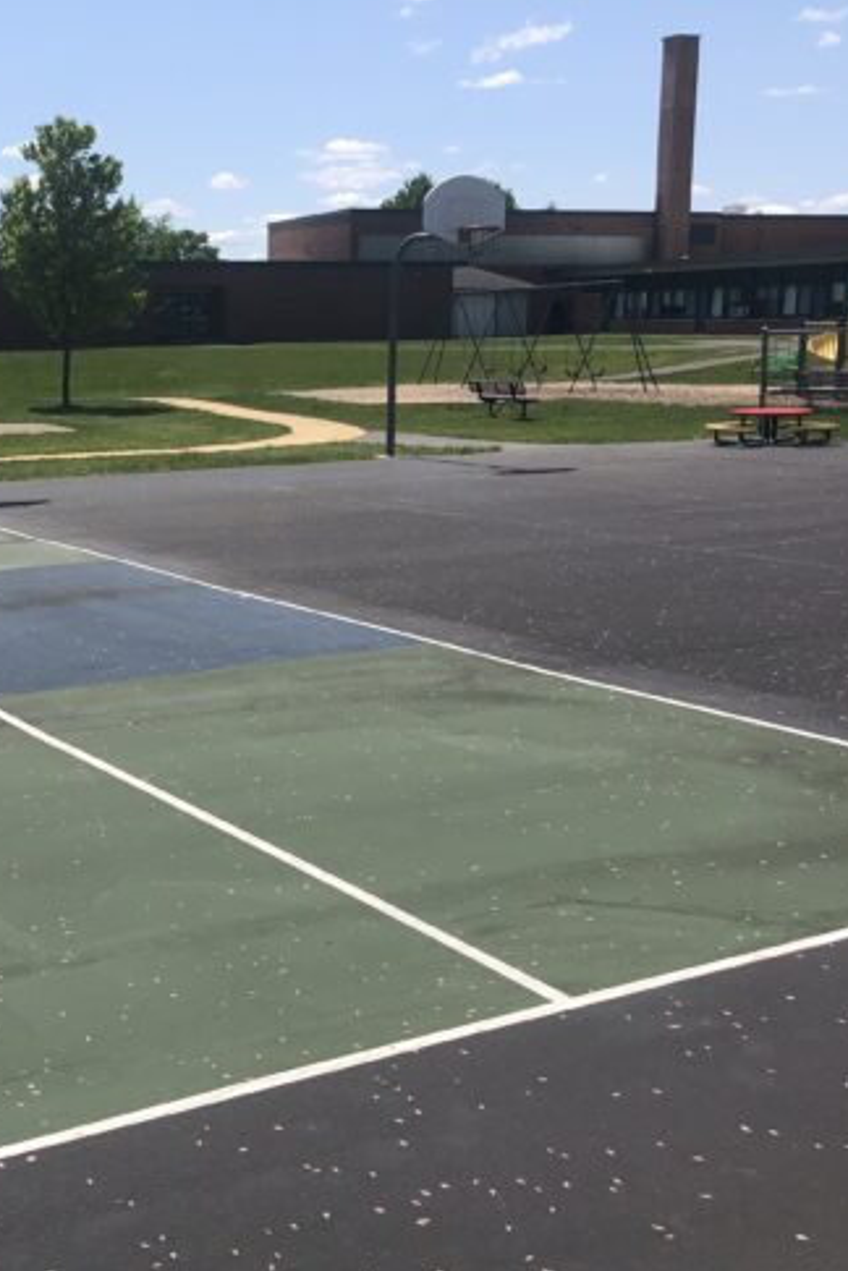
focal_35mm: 46
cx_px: 86
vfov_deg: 42.7
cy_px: 586
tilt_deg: -10.3
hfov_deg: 28.2
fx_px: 1625
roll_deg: +0.5
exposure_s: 1/2825
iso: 20
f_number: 1.8
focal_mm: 4
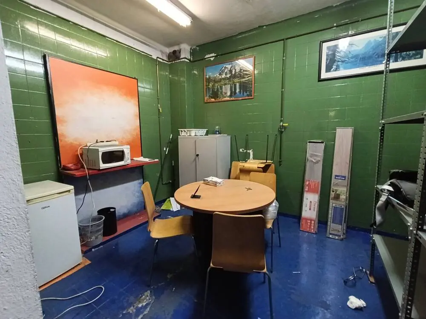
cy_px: 160
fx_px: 185
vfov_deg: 81.7
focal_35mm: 15
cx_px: 213
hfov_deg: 98.2
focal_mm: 1.65
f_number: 2.2
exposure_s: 1/33.3
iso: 500
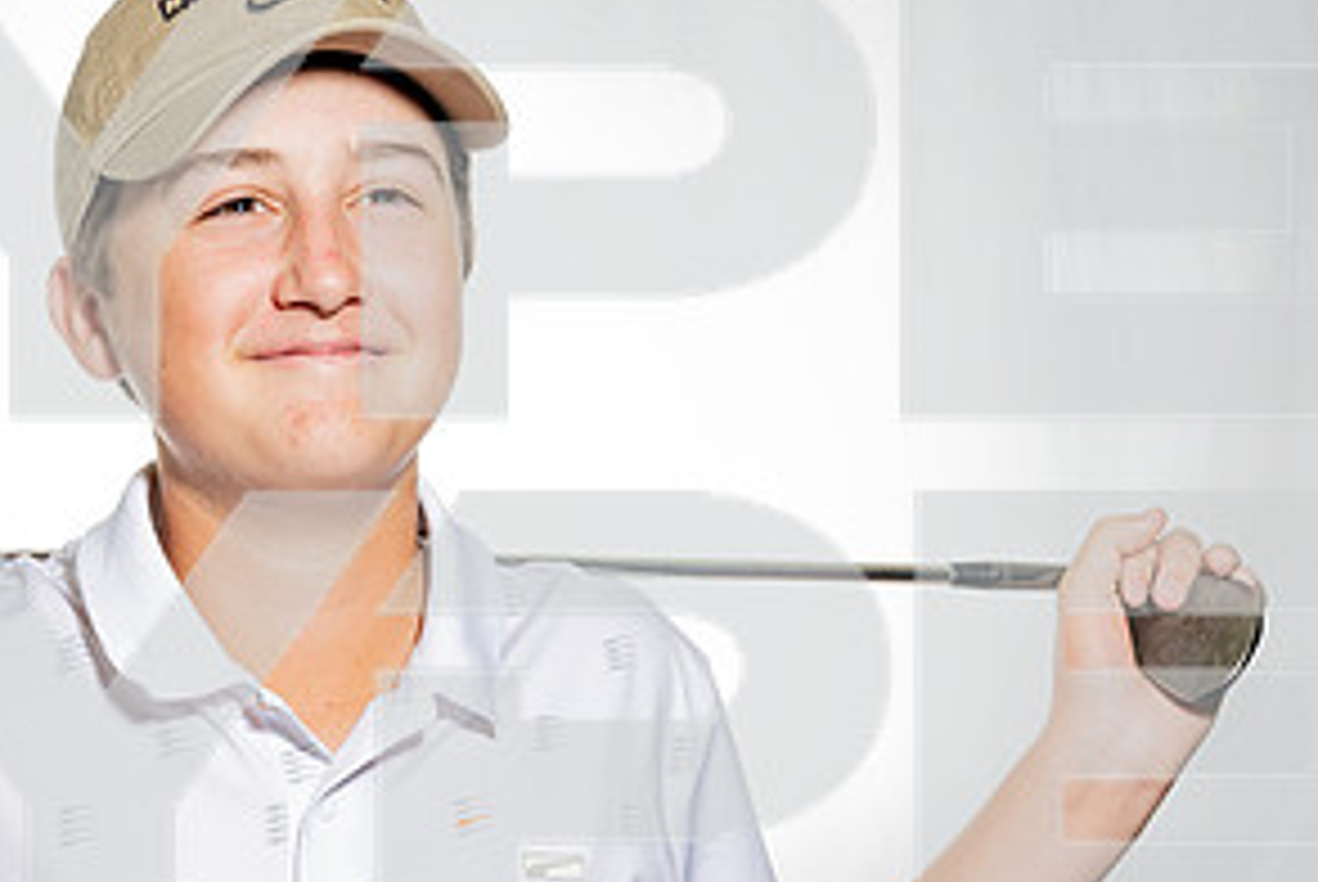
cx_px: 288
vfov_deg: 14.6
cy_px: 731
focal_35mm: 93
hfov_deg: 21.6
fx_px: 3408
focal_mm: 47
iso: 100
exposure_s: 1/250
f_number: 7.1
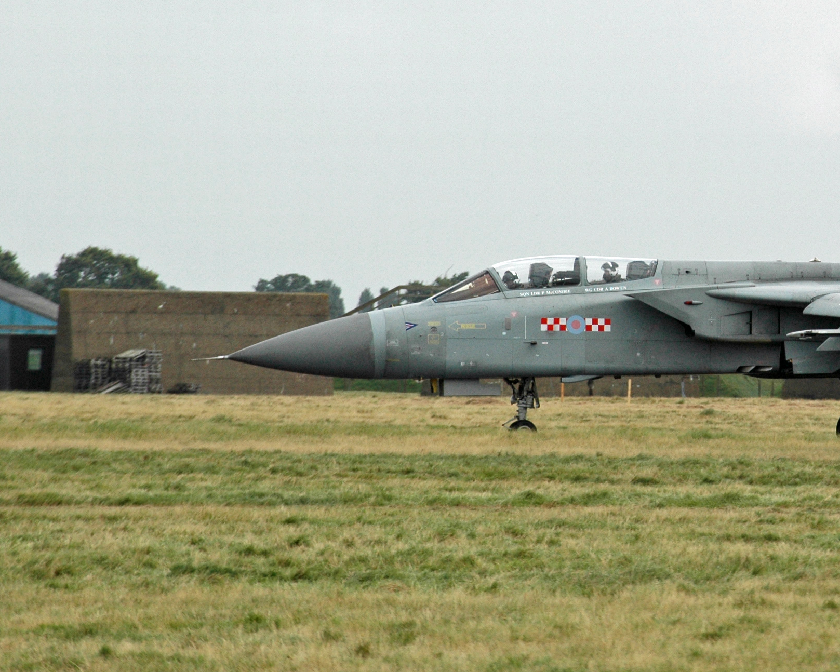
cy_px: 240
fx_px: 19518
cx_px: 753
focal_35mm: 785
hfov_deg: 2.5
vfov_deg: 2.0
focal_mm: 300
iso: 400
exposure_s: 1/640
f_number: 8
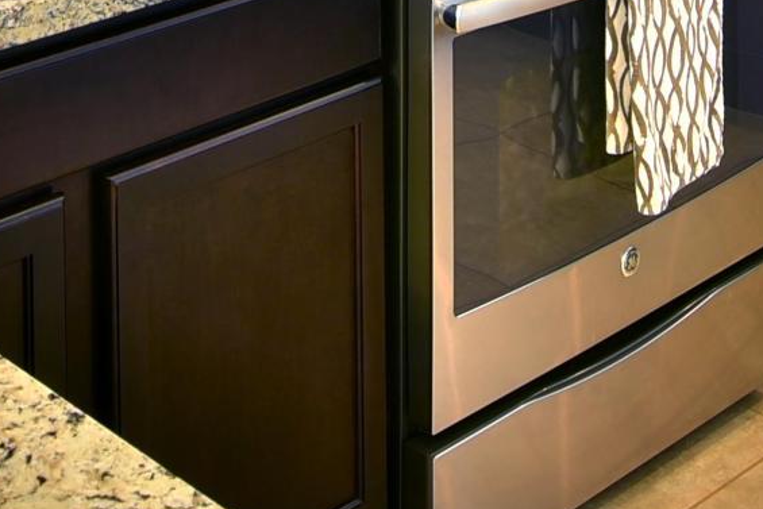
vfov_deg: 13.3
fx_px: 1802
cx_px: 408
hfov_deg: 23.9
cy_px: -587
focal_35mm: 85
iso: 100
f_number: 10
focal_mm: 16
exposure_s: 1.6
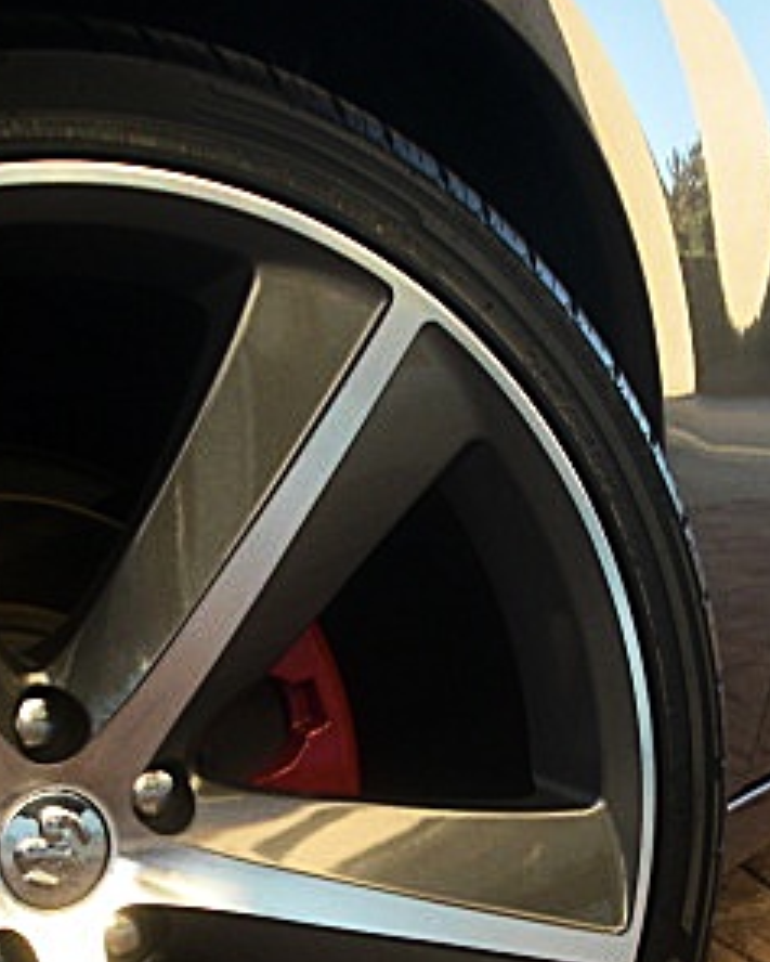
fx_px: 2164
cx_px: 367
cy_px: 744
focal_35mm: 76
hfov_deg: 20.2
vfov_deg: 24.7
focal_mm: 6.3
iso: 100
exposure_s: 1/125
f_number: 2.8
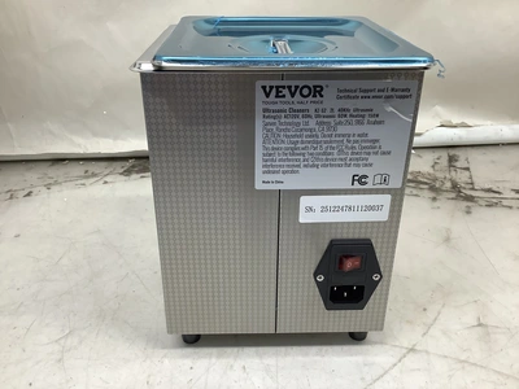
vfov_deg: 45.4
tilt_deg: -27.2
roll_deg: -1.0
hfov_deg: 58.4
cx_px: 260
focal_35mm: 31
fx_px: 465
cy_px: 194
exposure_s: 1/120
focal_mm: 3.3
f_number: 2.4
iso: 100
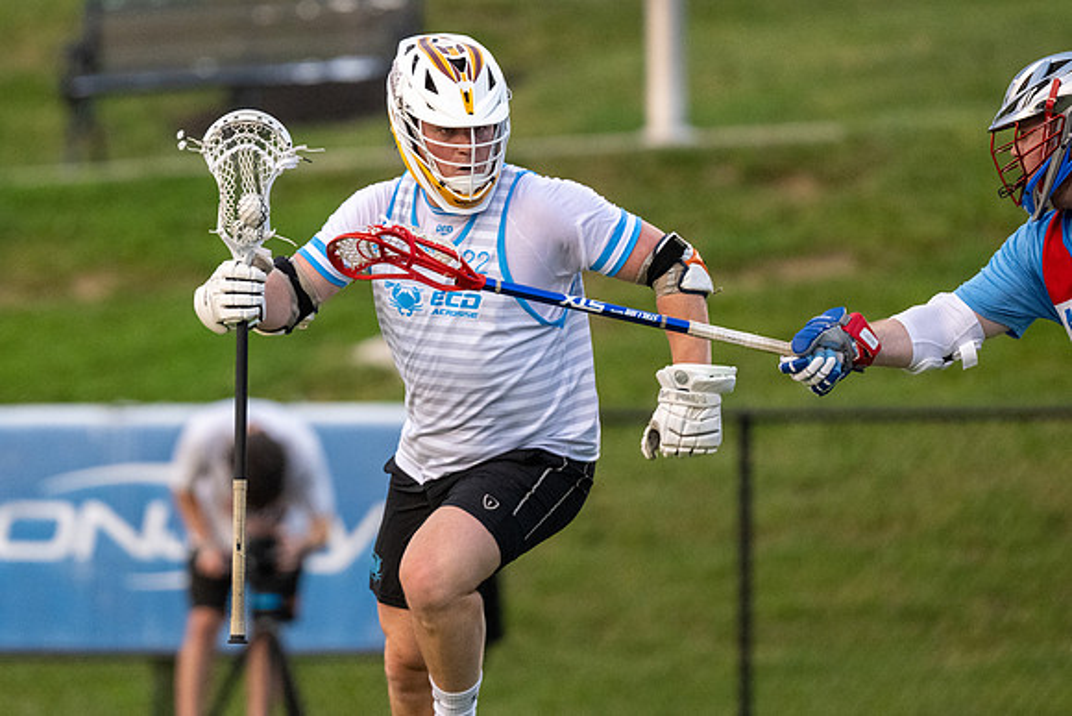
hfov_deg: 3.2
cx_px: 408
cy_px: 302
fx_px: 19296
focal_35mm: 648
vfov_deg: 2.1
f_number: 5.6
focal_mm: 500
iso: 5000
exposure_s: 1/1000
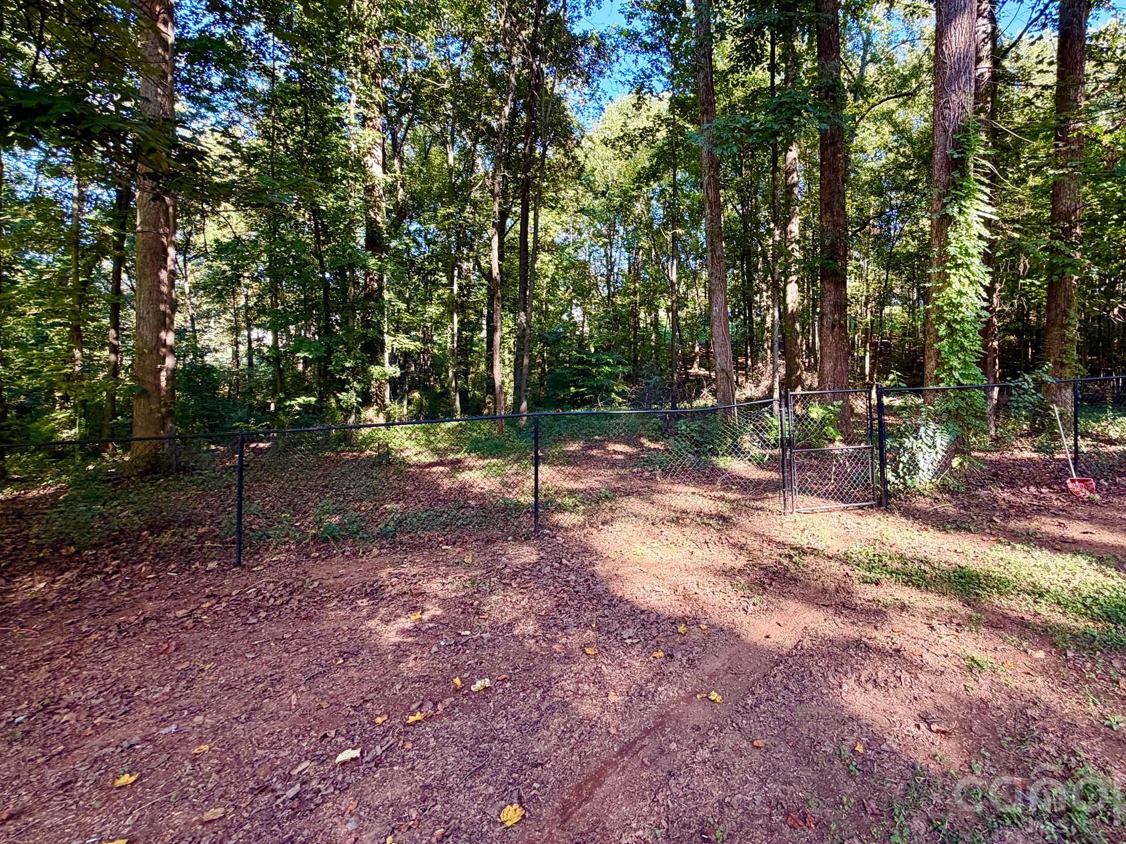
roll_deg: -0.4
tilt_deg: +0.9
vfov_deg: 73.8
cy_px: 332
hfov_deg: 89.9
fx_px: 553
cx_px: 672
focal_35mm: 17
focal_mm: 2.22
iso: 100
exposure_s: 1/121
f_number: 2.2
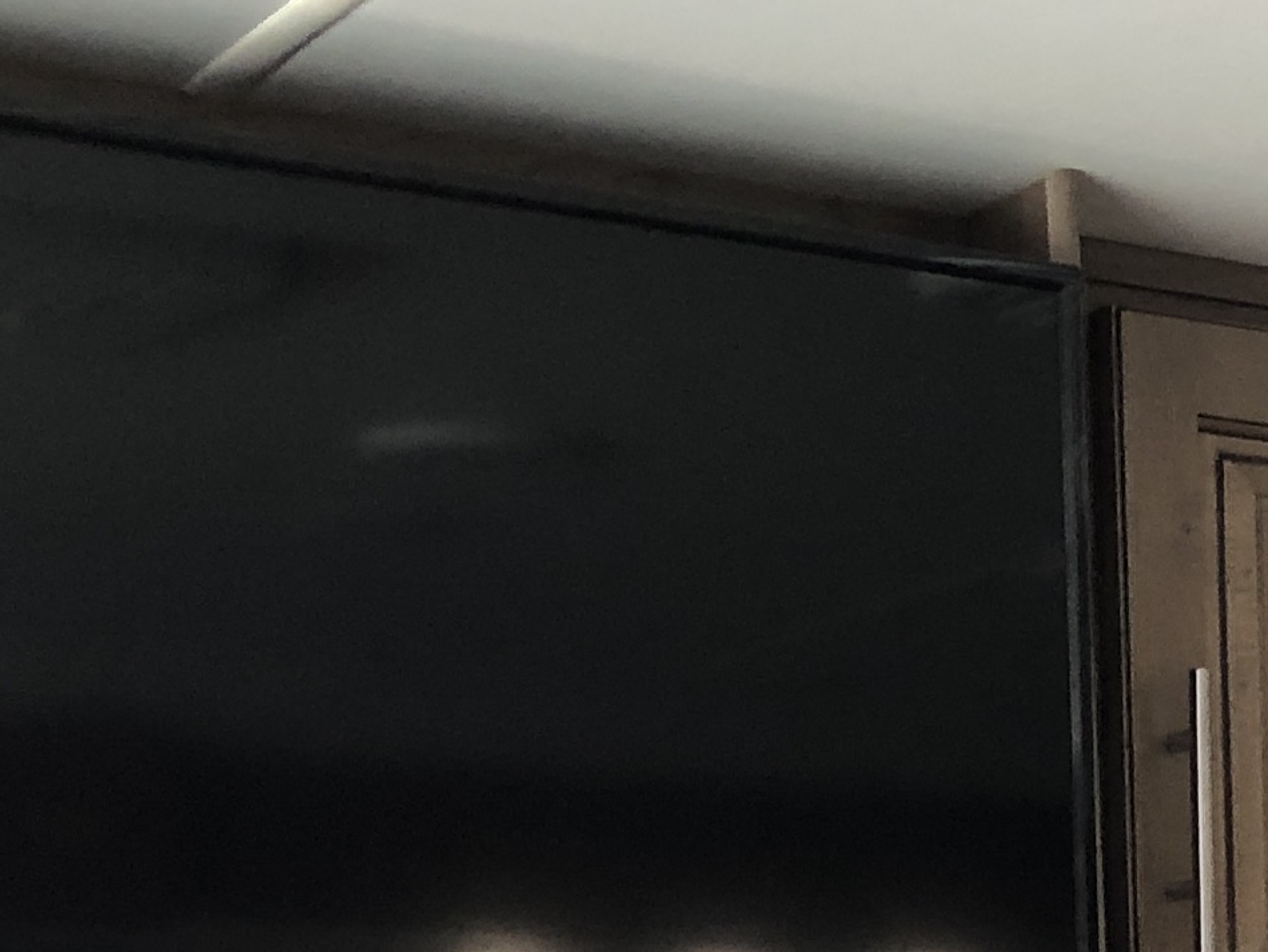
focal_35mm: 119
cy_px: 1805
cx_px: 1578
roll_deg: +1.2
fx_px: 4360
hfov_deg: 15.8
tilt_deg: -6.5
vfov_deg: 11.4
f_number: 1.8
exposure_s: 1/15
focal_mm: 3.99
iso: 40
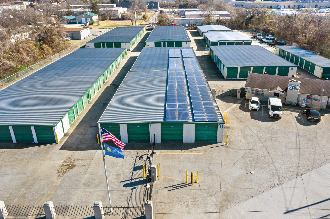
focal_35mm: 28
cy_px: 110
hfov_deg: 65.5
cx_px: 165
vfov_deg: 46.4
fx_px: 257
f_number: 5.6
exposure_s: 1/240
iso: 100
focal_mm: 10.26
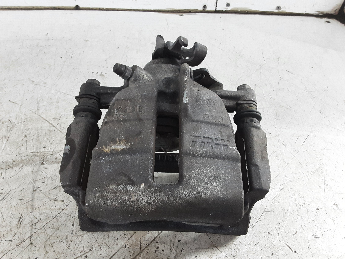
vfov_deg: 51.4
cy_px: 130
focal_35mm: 27
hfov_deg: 65.3
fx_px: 269
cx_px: 172
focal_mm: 2.91
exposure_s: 1/33
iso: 160
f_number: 1.9
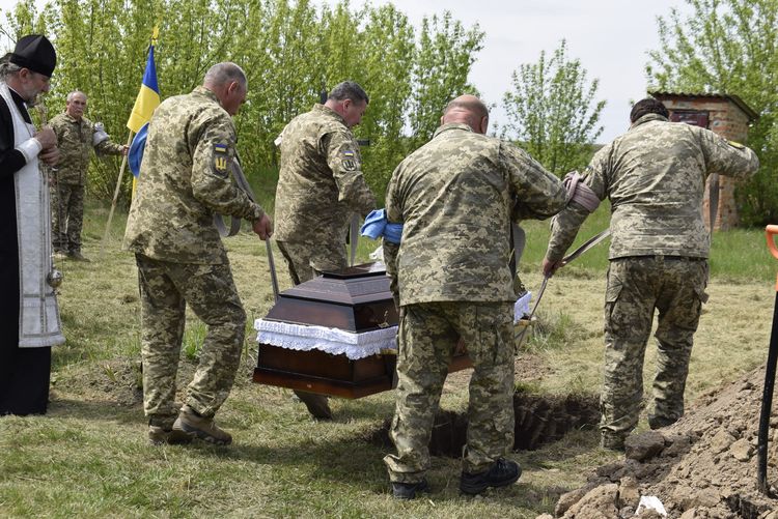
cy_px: 260
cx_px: 389
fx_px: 1492
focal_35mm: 69
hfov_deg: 29.2
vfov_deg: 19.8
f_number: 9
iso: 200
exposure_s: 1/320
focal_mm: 46
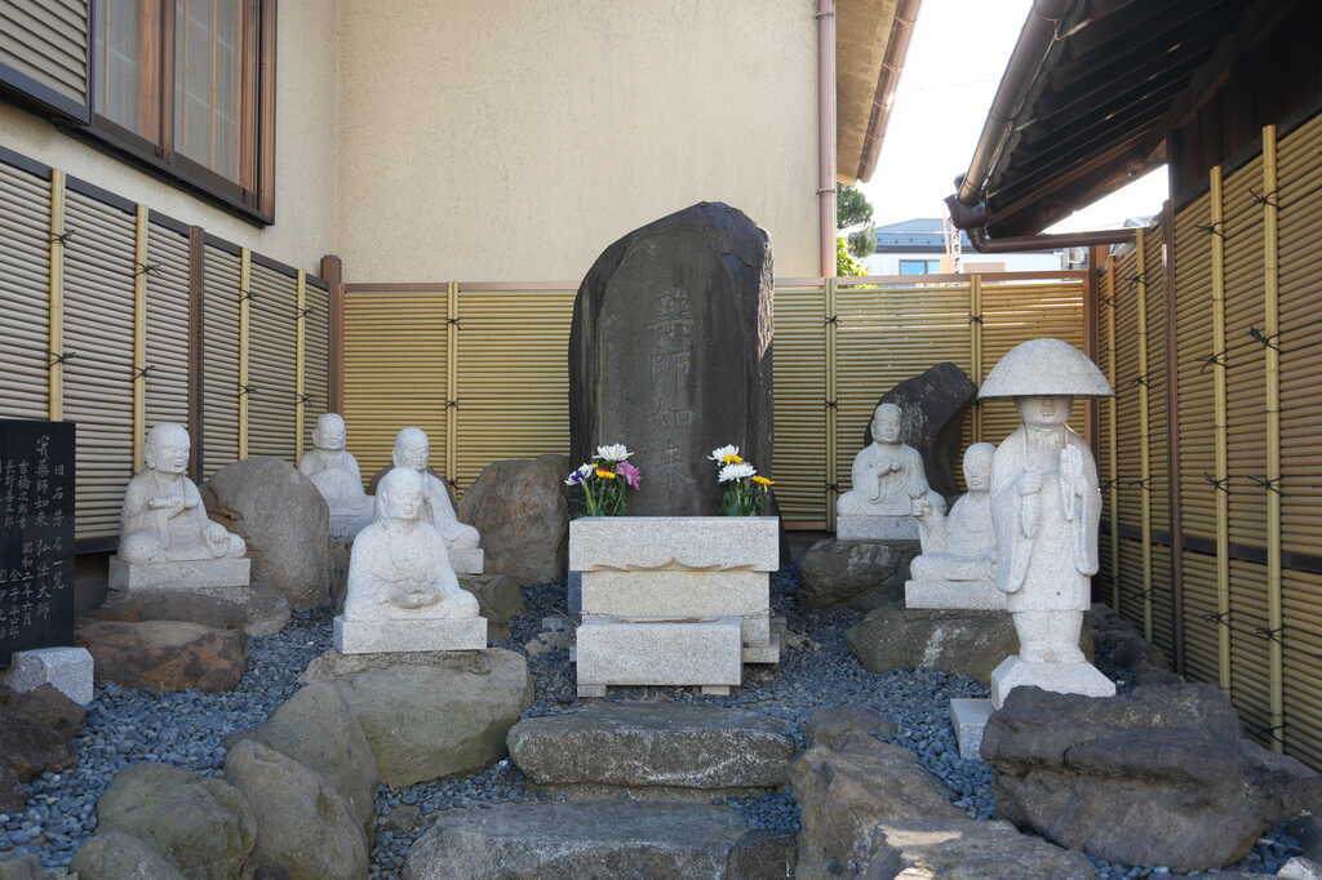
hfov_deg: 46.4
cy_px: 440
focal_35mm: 42
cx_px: 661
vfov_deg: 31.9
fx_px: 1542
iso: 100
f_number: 5
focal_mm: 28
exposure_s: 1/60
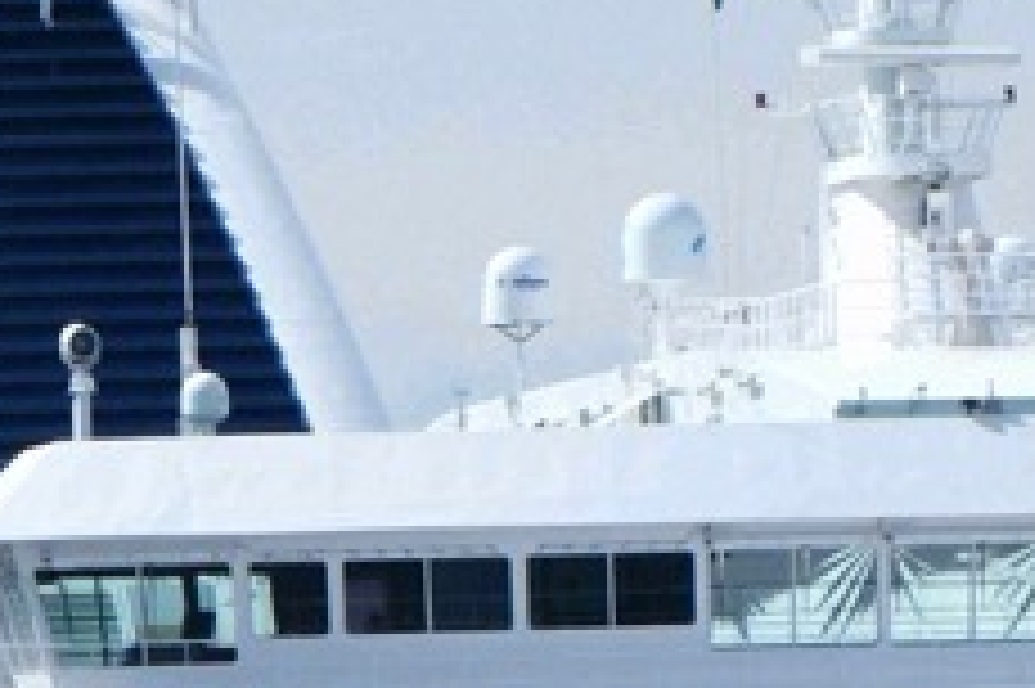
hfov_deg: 1.2
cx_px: -58
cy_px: 1120
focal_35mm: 1679
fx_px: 48235
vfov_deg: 0.8
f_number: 5.6
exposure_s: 1/800
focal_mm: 214.4
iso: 125
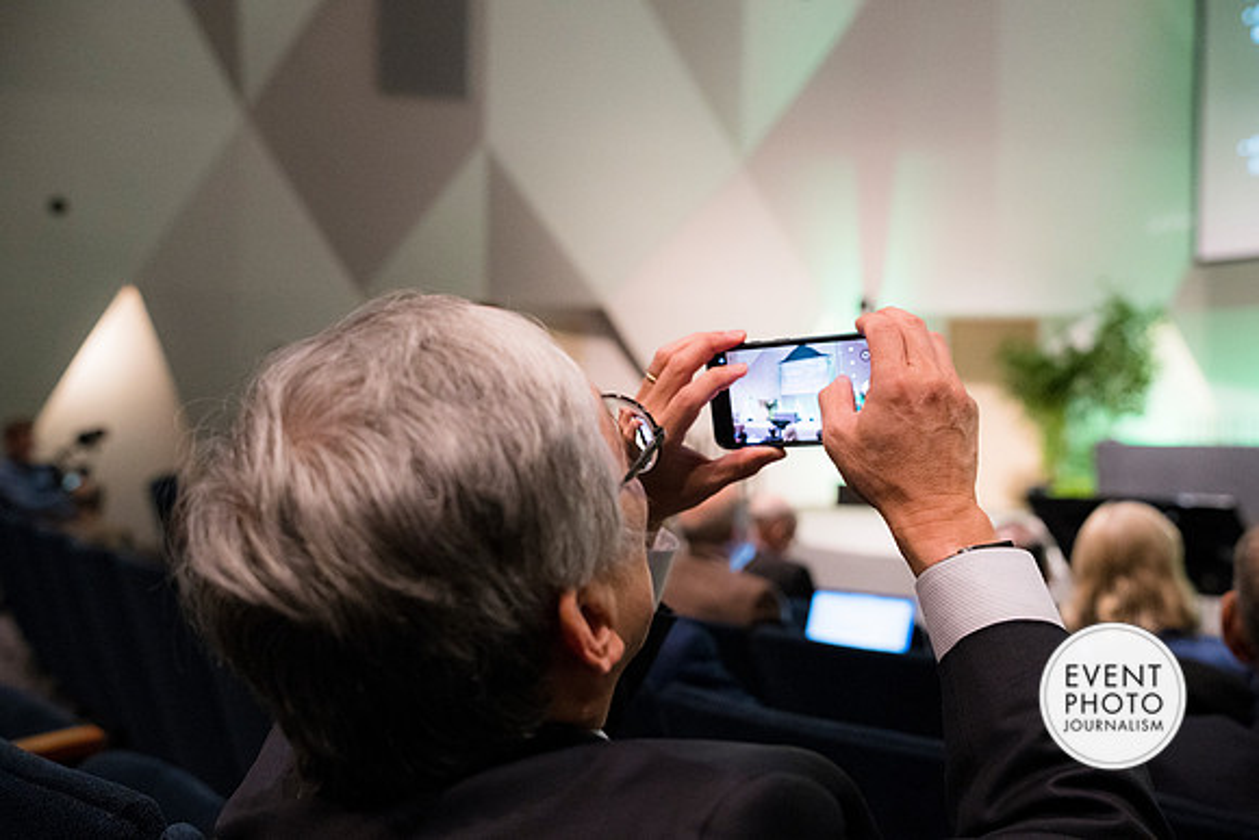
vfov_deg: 37.9
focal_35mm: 35
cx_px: 630
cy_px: 420
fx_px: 1224
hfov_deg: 54.4
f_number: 3.5
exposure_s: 1/200
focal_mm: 35
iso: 4000
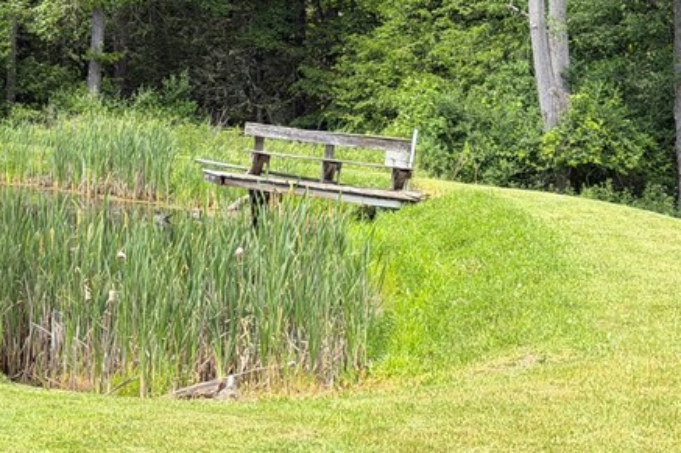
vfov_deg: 11.7
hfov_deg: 17.0
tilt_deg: -3.5
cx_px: -45
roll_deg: -3.1
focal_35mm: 117
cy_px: 98
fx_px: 2212
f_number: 1.78
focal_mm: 6.76
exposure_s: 1/865
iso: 100
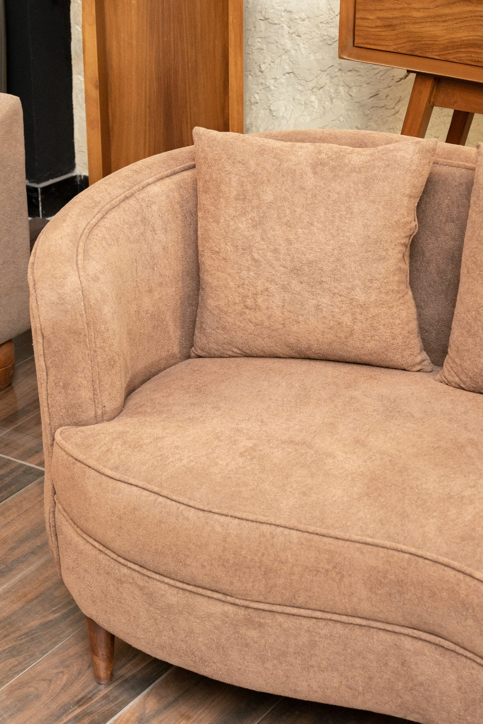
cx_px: 242
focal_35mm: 78
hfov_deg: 17.5
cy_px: 362
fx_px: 1569
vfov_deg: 26.0
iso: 3200
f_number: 5.6
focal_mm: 52
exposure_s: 1/200
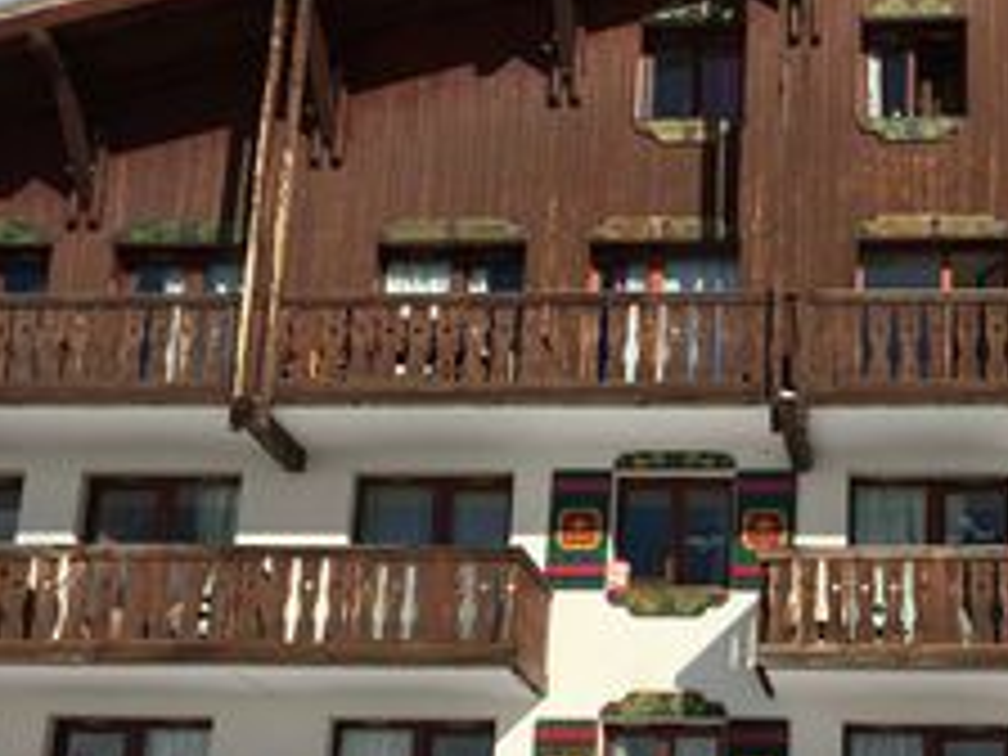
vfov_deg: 21.2
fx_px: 2009
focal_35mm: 69
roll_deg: -1.7
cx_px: 826
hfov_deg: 27.5
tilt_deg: +16.8
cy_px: 495
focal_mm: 4.15
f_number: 2.2
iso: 25
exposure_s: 1/3663
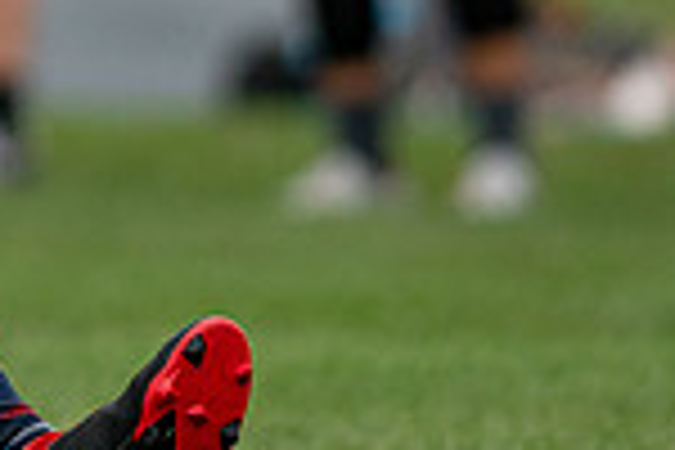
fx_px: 41097
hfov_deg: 0.9
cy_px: -349
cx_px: -837
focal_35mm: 2192
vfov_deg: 0.6
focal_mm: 300
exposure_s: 1/3200
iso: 180
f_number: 2.8
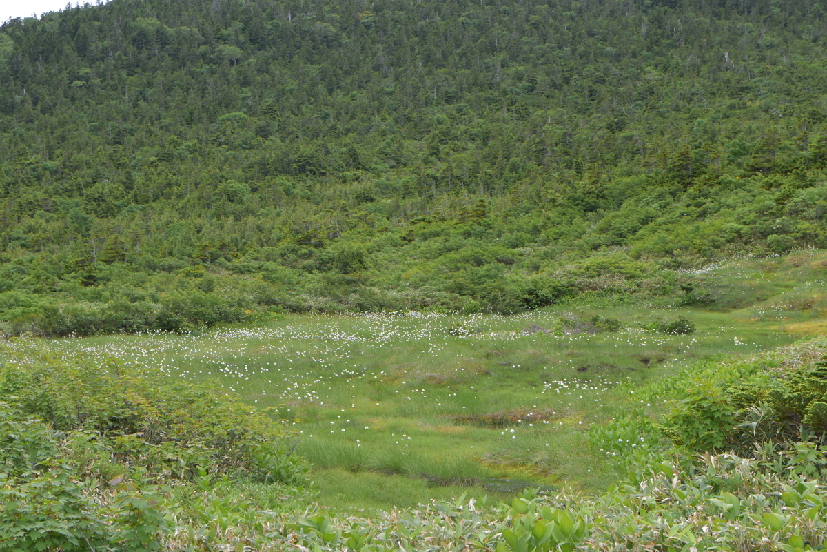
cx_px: 414
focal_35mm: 75
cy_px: 276
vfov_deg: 18.2
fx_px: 1723
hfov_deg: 27.0
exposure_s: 1/160
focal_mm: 50
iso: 125
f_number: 6.3
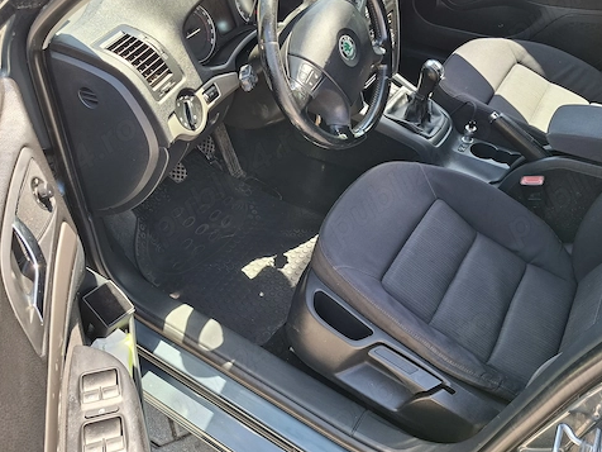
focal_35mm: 29
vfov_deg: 48.1
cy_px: 192
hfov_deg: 61.6
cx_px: 321
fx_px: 504
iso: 50
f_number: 1.8
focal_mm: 5.54
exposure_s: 1/114
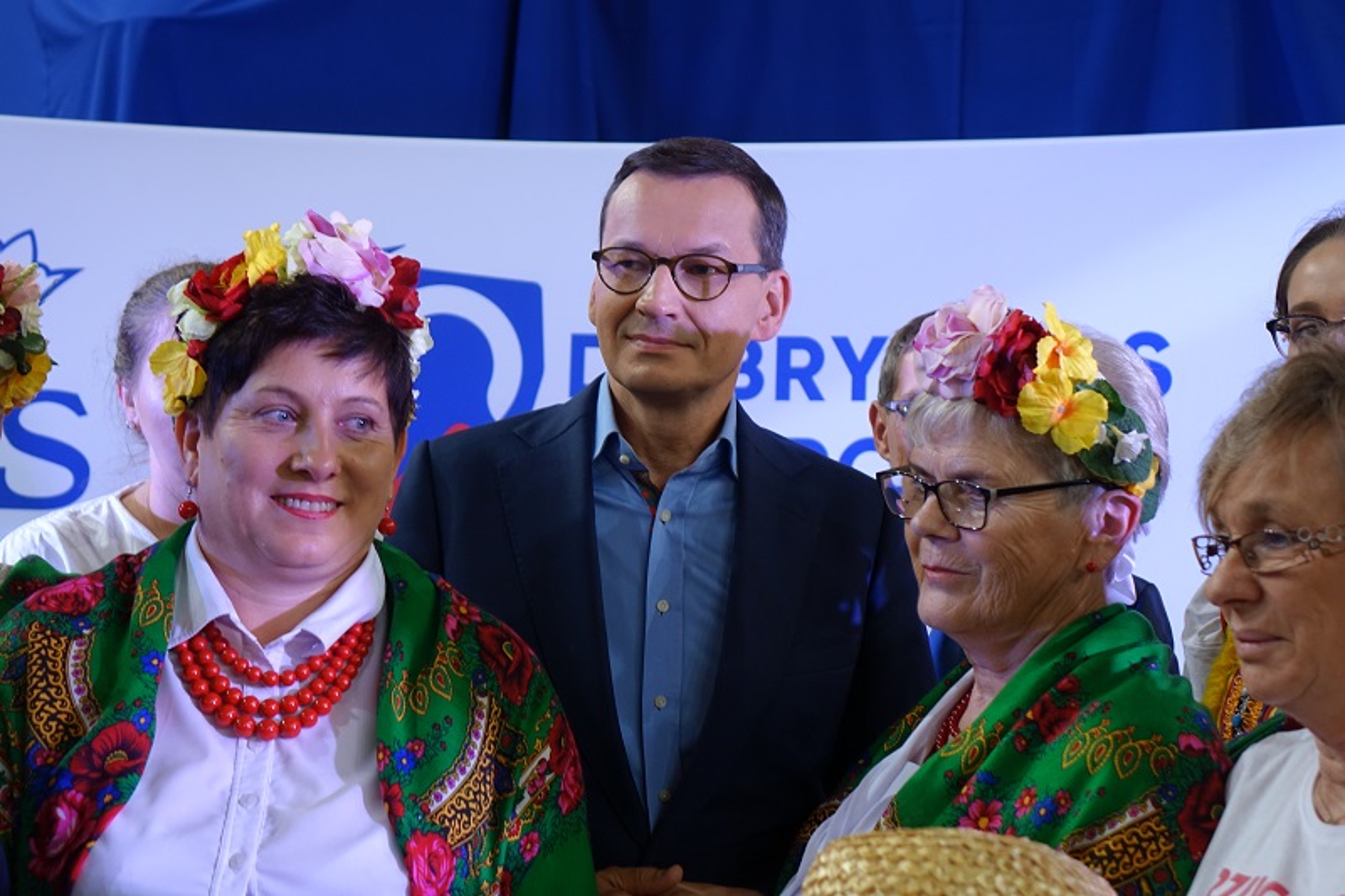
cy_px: 448
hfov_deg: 33.9
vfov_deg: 23.0
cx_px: 672
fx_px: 2204
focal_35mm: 59
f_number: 2.8
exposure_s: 1/60
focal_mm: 21.48
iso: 500
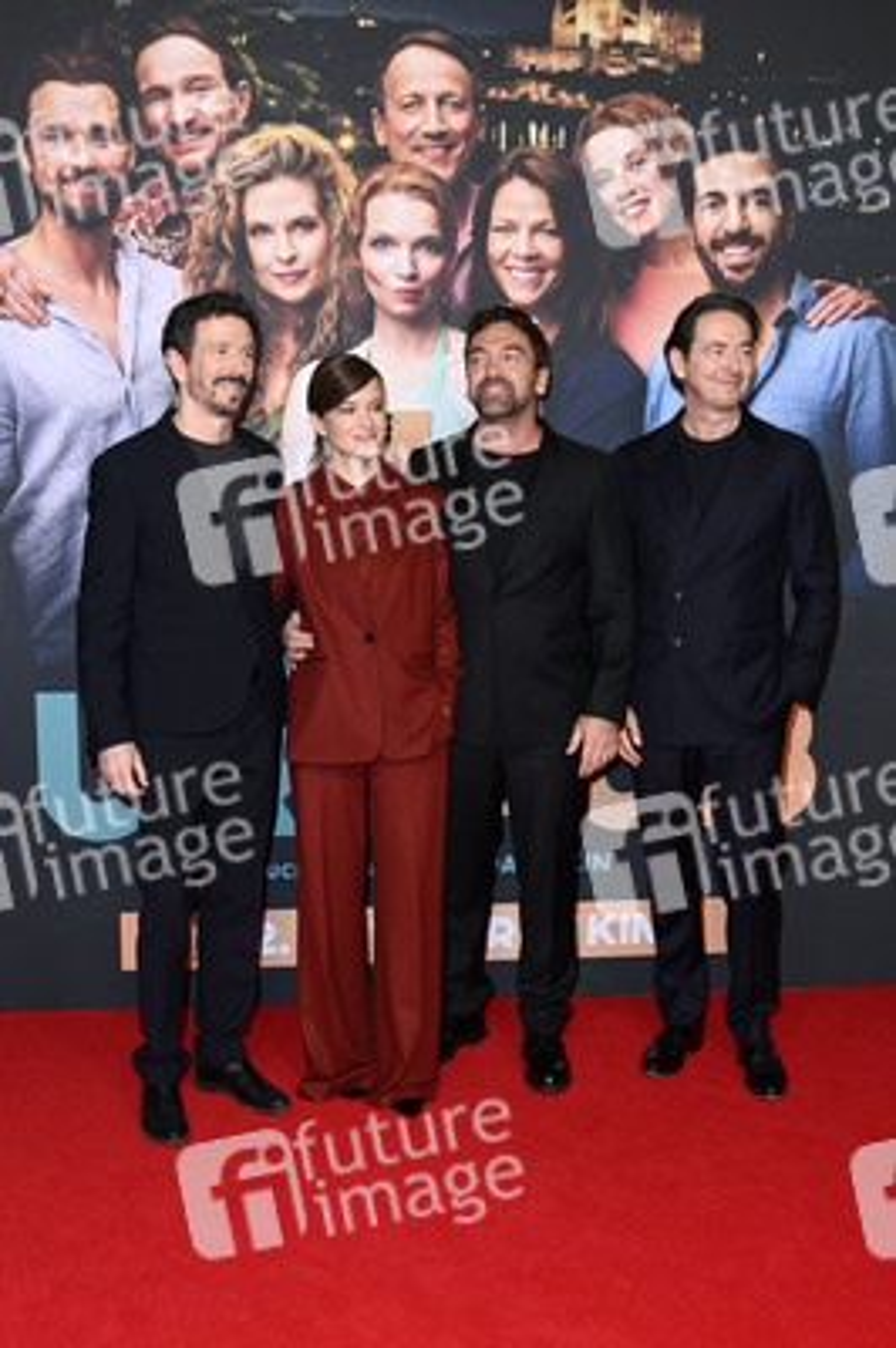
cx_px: 448
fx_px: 1197
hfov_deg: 41.0
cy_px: 674
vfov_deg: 58.8
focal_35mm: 32
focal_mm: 32
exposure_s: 1/250
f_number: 5.6
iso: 1250
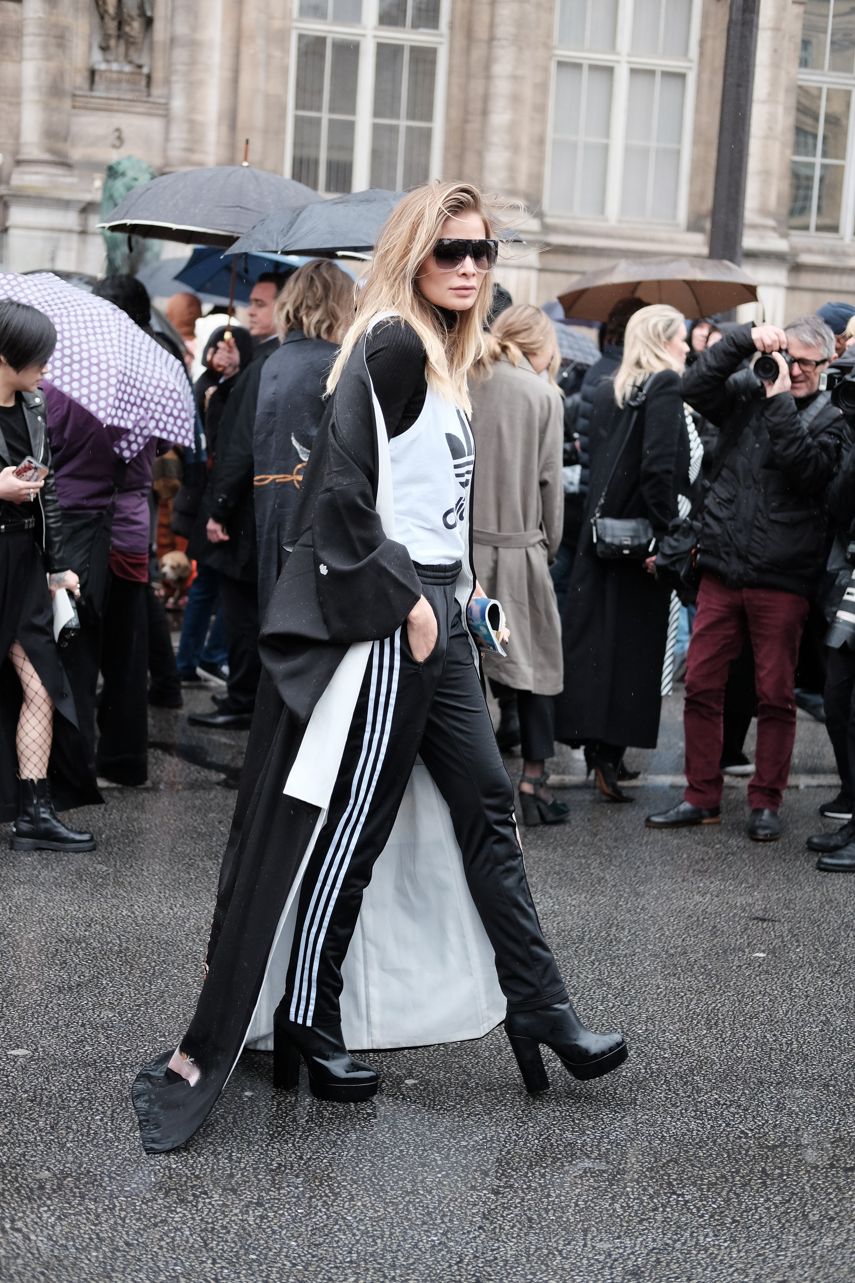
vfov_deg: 37.5
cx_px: 428
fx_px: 1888
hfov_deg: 25.5
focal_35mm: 53
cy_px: 642
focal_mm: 35
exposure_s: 1/1250
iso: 800
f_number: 2
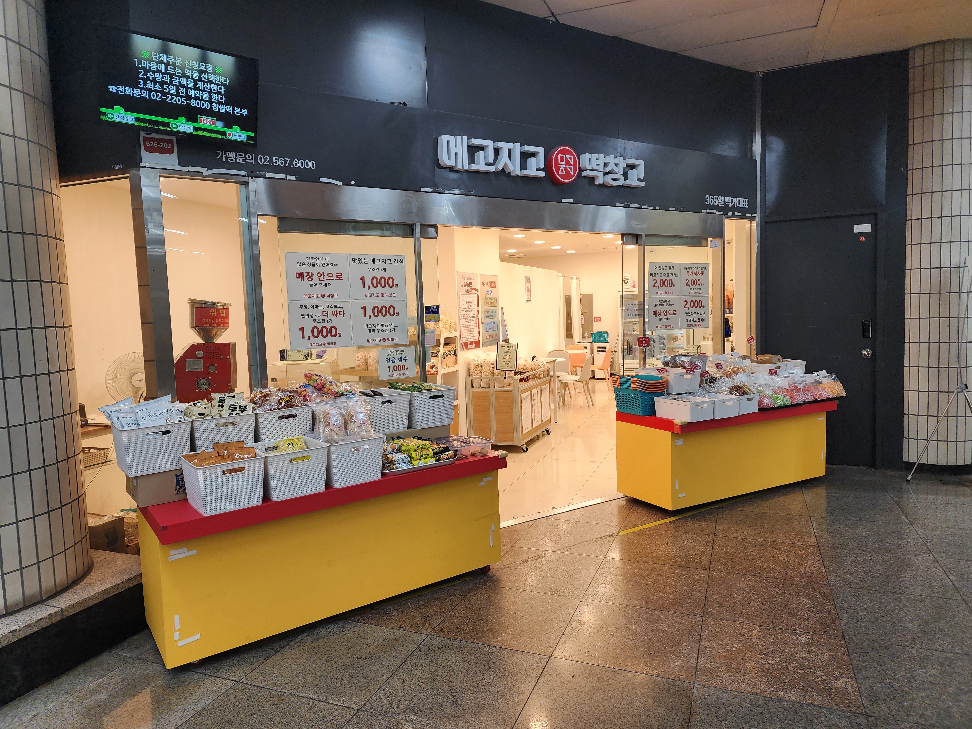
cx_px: 486
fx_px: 646
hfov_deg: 73.9
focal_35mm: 23
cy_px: 364
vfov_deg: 58.9
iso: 80
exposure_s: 1/120
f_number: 1.8
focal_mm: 6.4
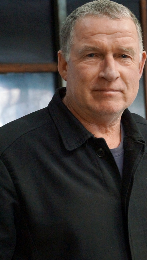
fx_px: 609
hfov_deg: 13.7
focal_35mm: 88
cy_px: 130
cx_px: 85
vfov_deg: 24.2
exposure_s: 1/25
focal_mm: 50
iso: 3200
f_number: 5
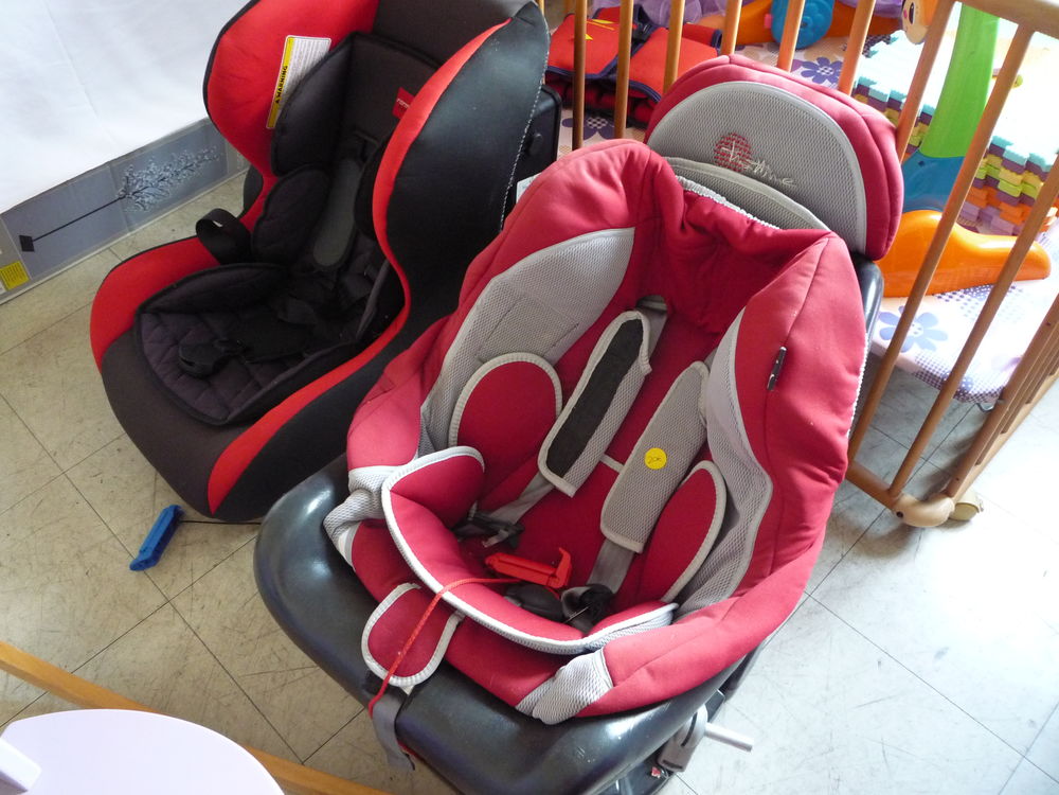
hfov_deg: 60.0
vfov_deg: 46.8
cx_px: 530
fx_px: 918
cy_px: 398
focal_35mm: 30
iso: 400
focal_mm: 5.2
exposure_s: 1/15
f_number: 3.3
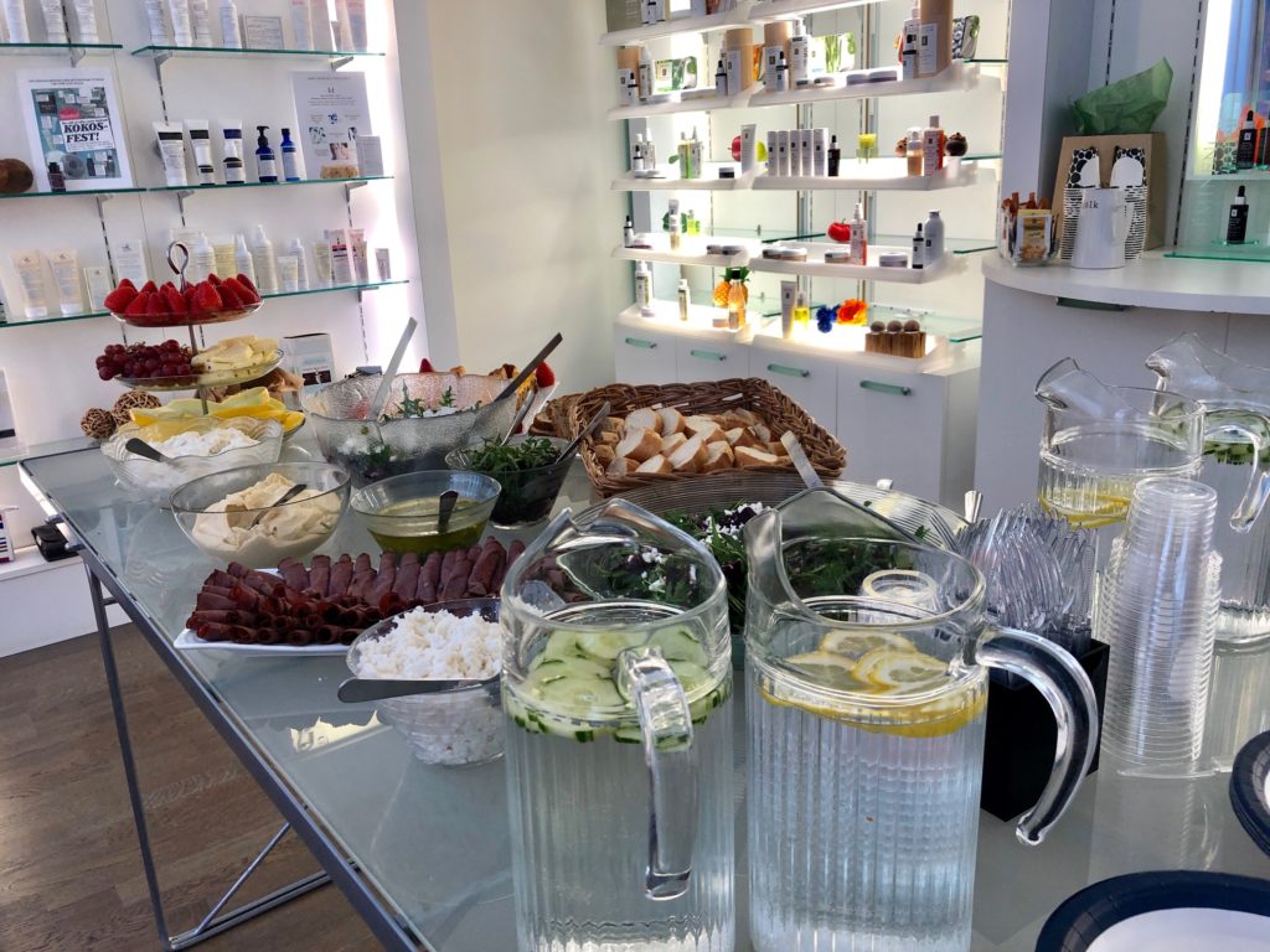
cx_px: 635
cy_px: 476
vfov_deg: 49.7
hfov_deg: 63.4
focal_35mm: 28
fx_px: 1027
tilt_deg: -16.5
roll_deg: +3.7
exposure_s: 1/100
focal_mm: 4
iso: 40
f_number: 1.8
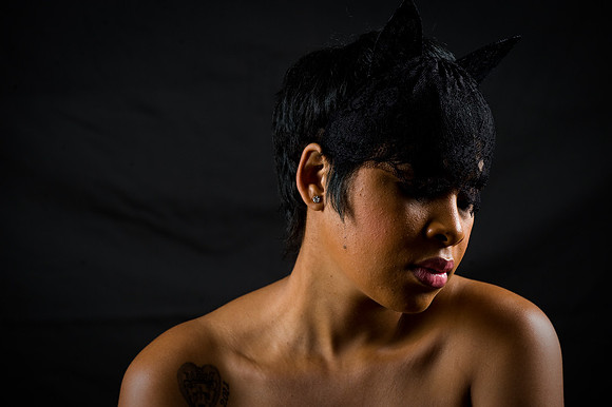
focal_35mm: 155
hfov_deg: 13.3
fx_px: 2633
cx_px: 306
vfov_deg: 8.8
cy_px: 204
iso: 200
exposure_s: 1/125
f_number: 5.6
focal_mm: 155
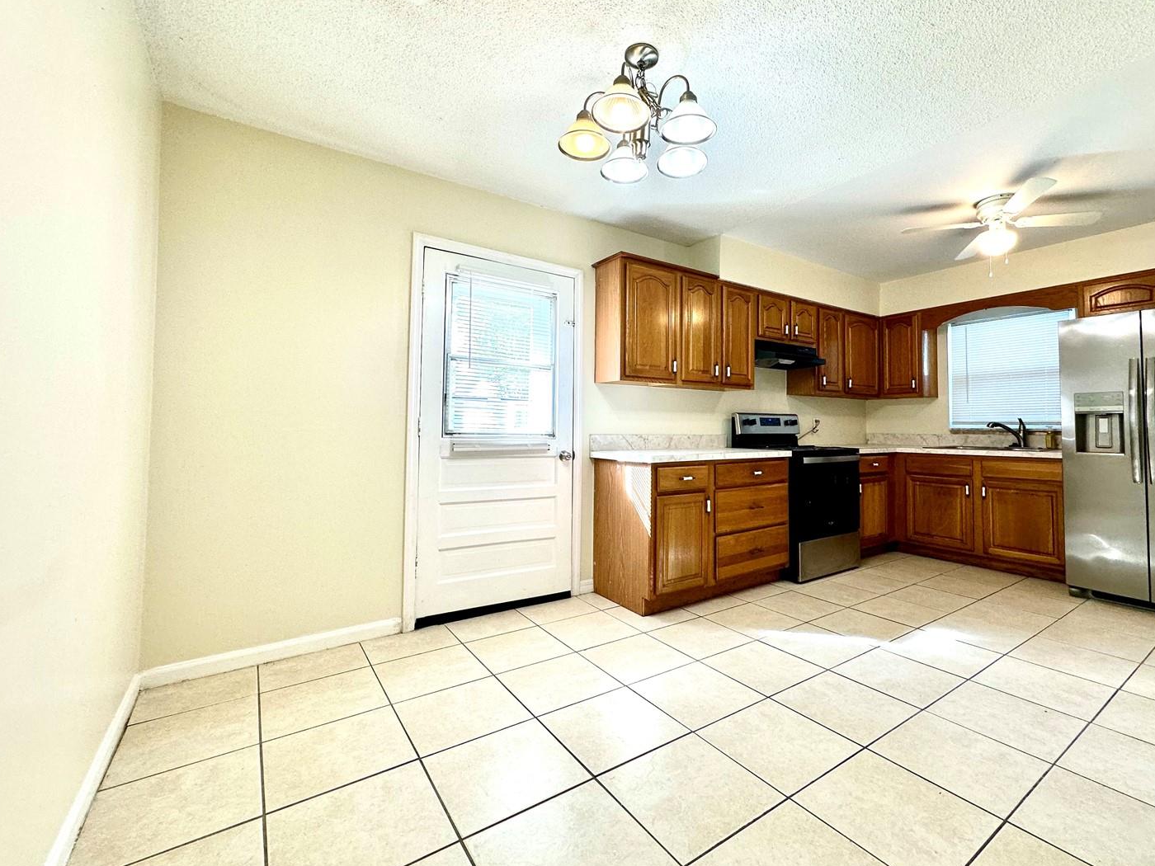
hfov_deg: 94.1
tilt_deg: +2.9
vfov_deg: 78.0
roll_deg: +0.1
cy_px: 407
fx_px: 534
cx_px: 639
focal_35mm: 16
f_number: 2.2
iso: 125
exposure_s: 1/120
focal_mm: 2.22
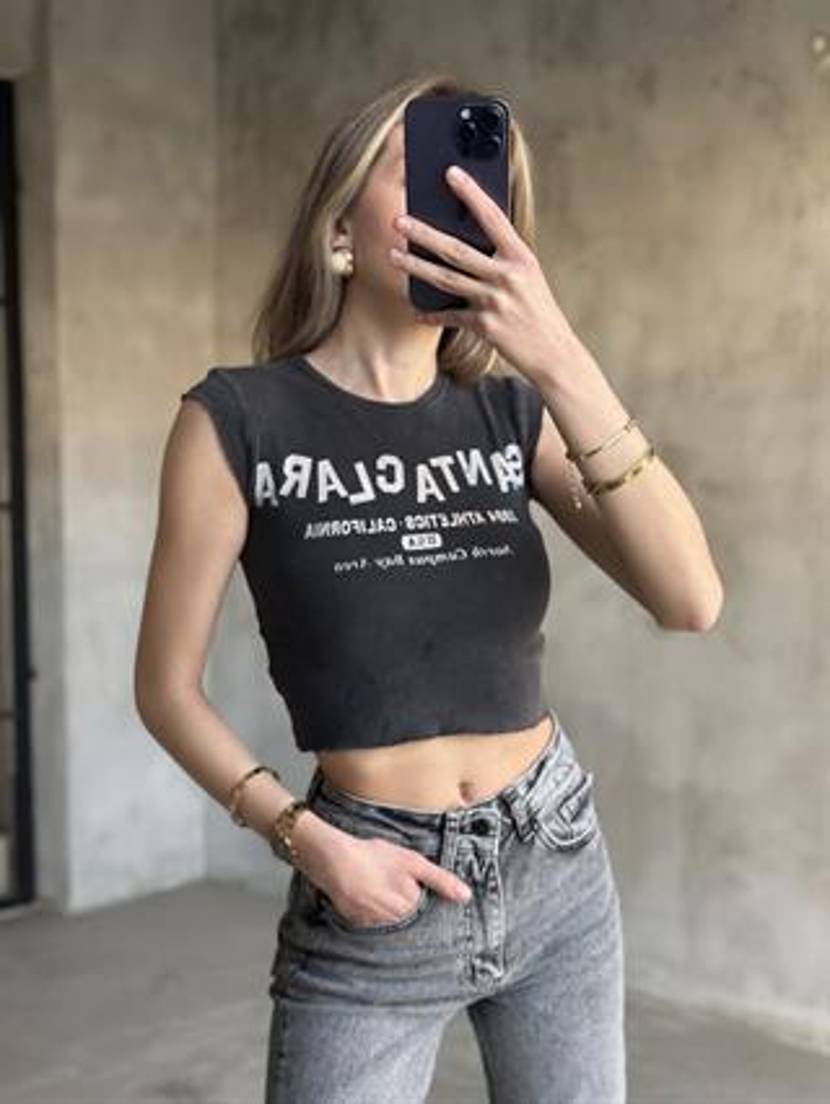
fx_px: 1533
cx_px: 415
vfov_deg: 39.6
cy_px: 552
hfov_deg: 30.3
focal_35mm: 48
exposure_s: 1/60
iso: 320
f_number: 1.78
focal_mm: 6.86
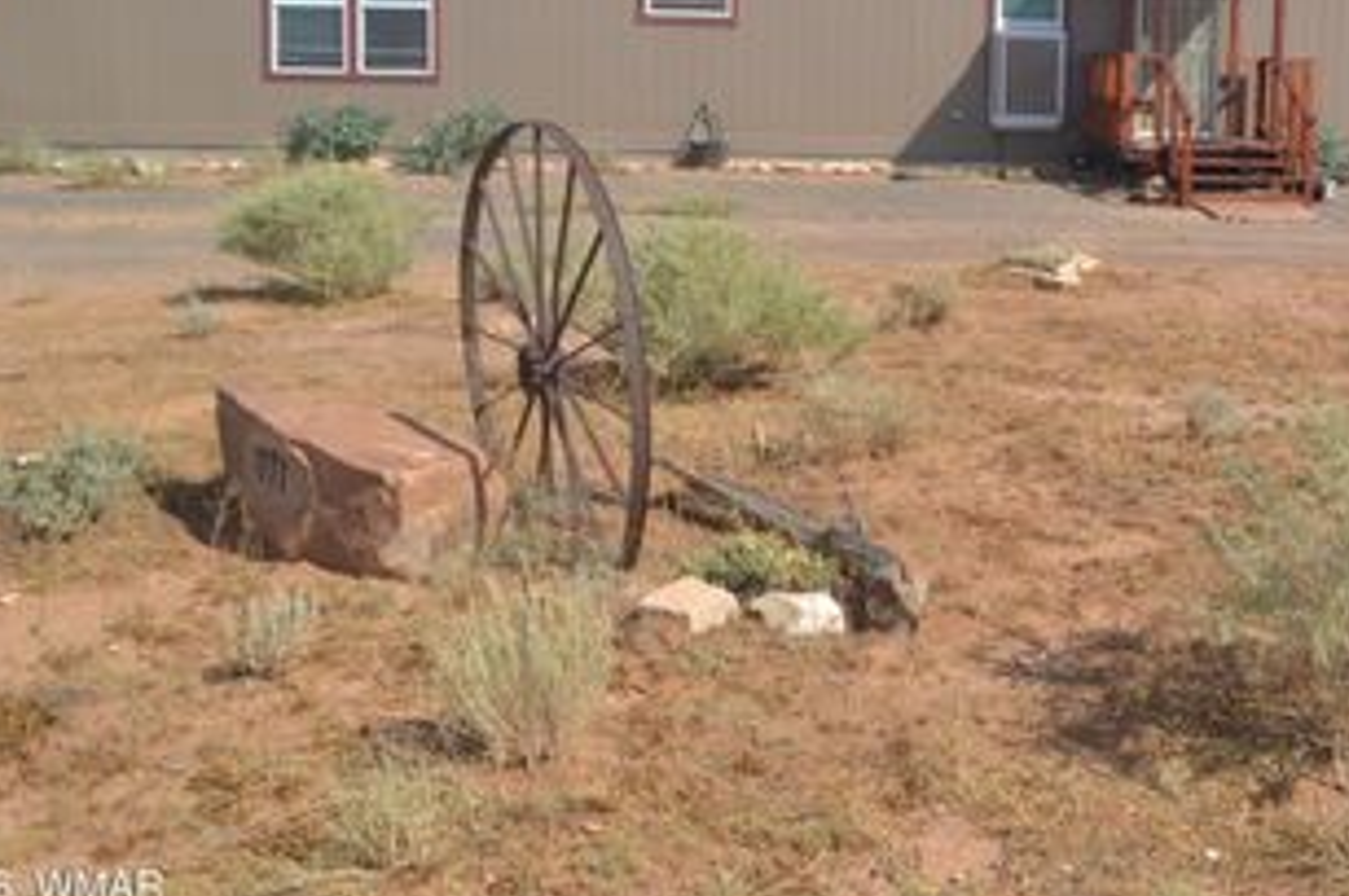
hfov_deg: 43.3
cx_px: 984
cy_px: 222
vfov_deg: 29.9
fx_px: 1647
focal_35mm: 44
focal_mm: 18
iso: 100
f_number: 8
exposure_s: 1/250
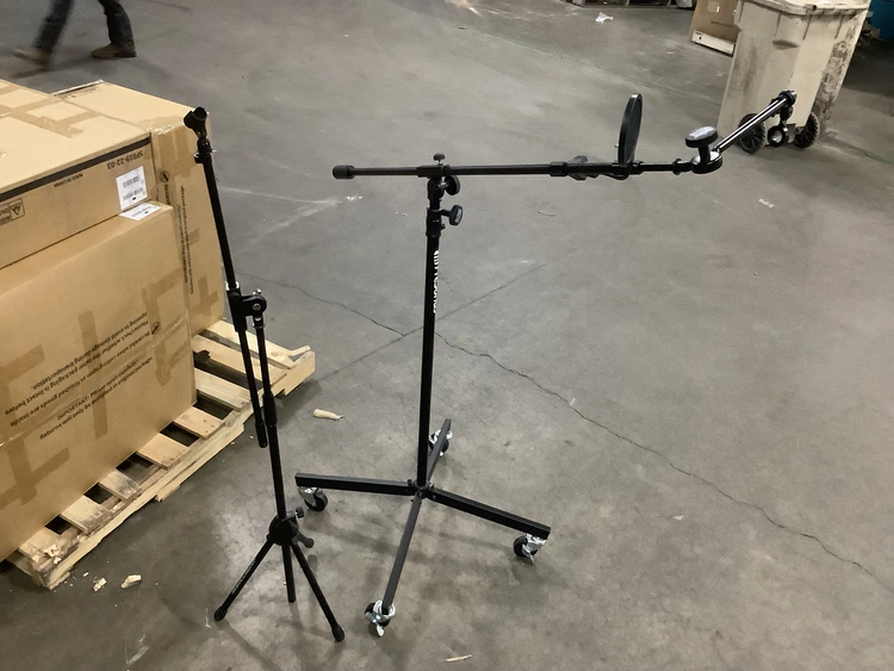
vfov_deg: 45.5
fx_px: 801
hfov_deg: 58.3
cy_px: 336
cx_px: 447
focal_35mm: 31
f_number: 2.4
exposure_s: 1/30
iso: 400
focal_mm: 3.3
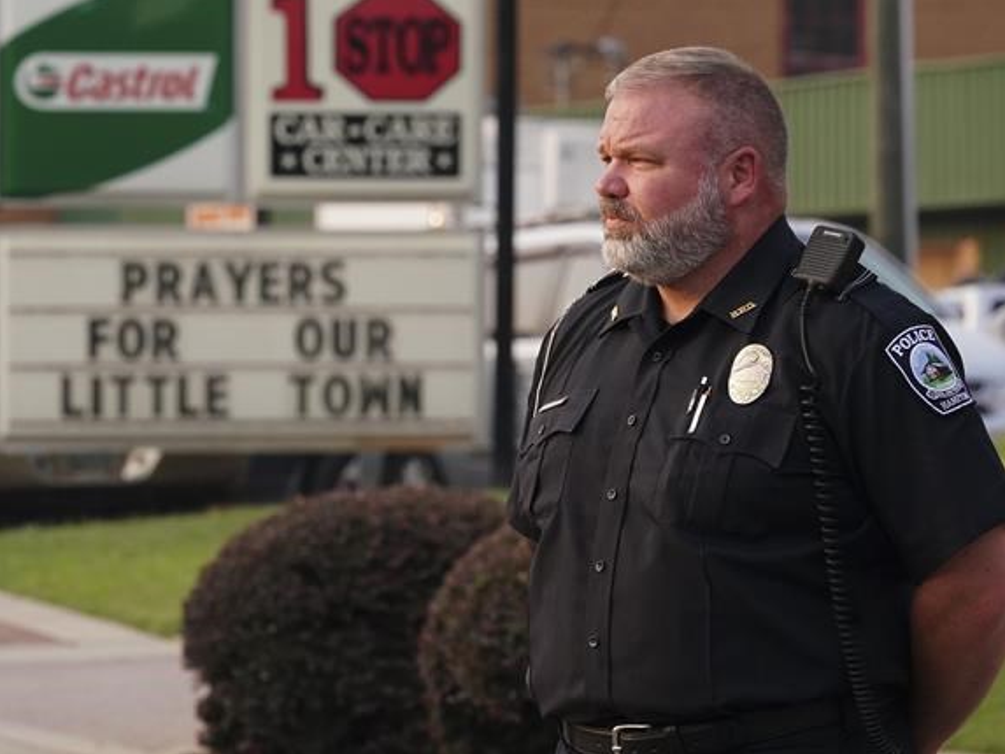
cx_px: 482
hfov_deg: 6.1
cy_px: 376
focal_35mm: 327
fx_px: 9496
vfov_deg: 4.5
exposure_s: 1/1000
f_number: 9
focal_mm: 200
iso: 2500
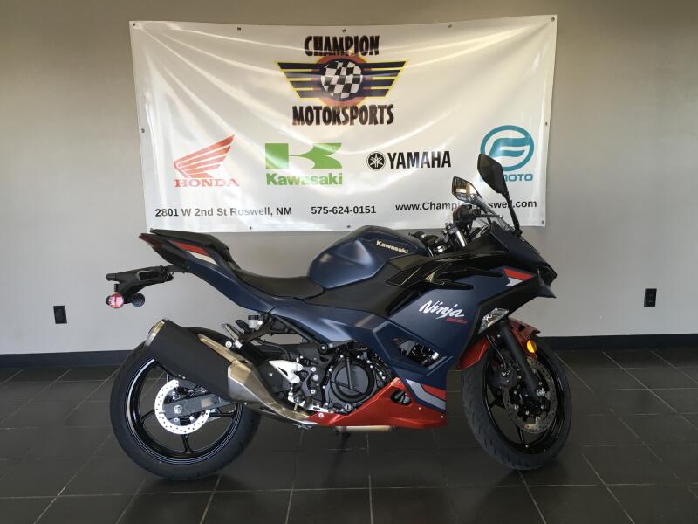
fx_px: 585
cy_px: 262
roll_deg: +1.4
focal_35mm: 29
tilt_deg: -9.7
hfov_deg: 61.7
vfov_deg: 48.2
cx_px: 349
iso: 25
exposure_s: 1/40
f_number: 2.2
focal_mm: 4.15
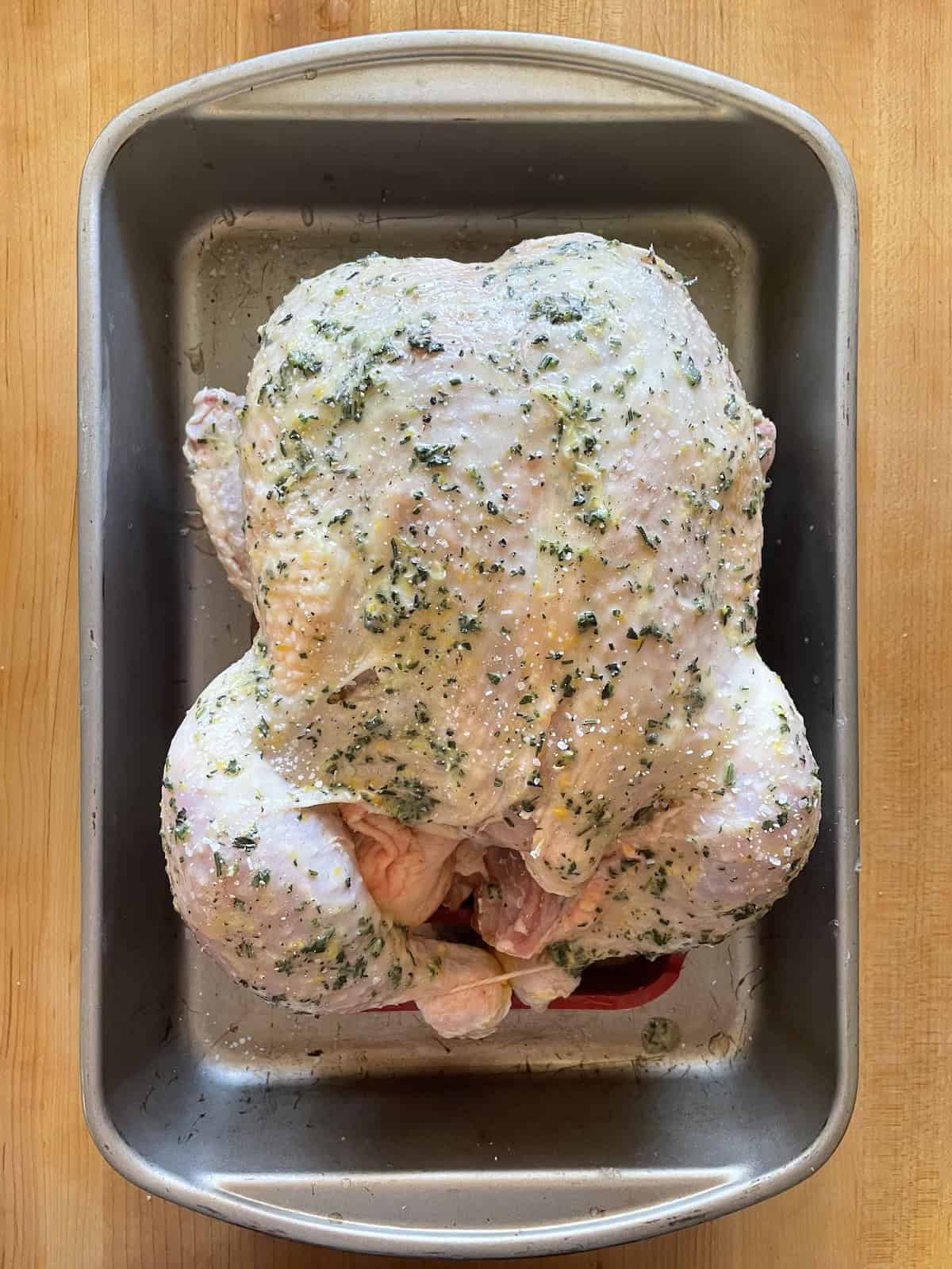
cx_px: 476
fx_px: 953
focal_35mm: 26
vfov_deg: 67.3
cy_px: 634
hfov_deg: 53.1
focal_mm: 4.2
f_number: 1.6
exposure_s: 1/60
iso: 160
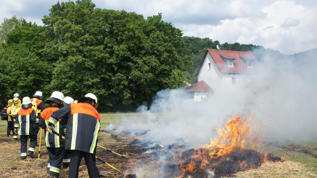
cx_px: 162
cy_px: 94
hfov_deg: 66.1
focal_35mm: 29
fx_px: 244
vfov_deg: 40.2
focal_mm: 18
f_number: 9
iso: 800
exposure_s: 1/1250
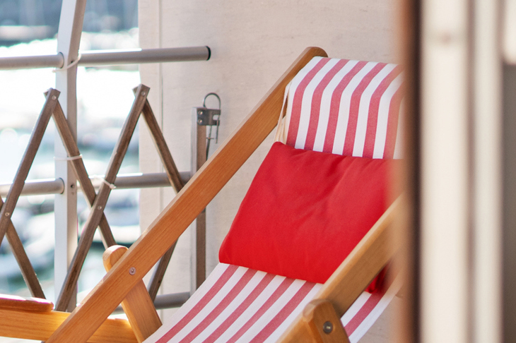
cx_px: 53
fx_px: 2120
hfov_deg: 13.8
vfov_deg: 9.2
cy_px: 20
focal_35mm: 148
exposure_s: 1/5000
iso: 250
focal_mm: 50
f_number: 1.8
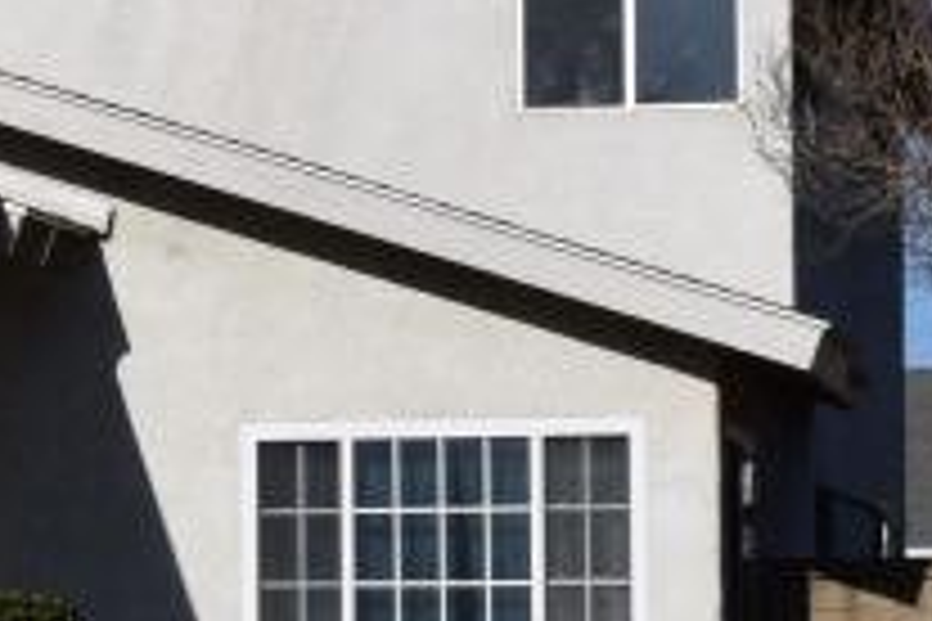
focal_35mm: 170
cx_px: -554
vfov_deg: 8.1
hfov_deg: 11.5
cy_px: 362
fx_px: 4413
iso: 200
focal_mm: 23
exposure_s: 1/500
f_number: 11
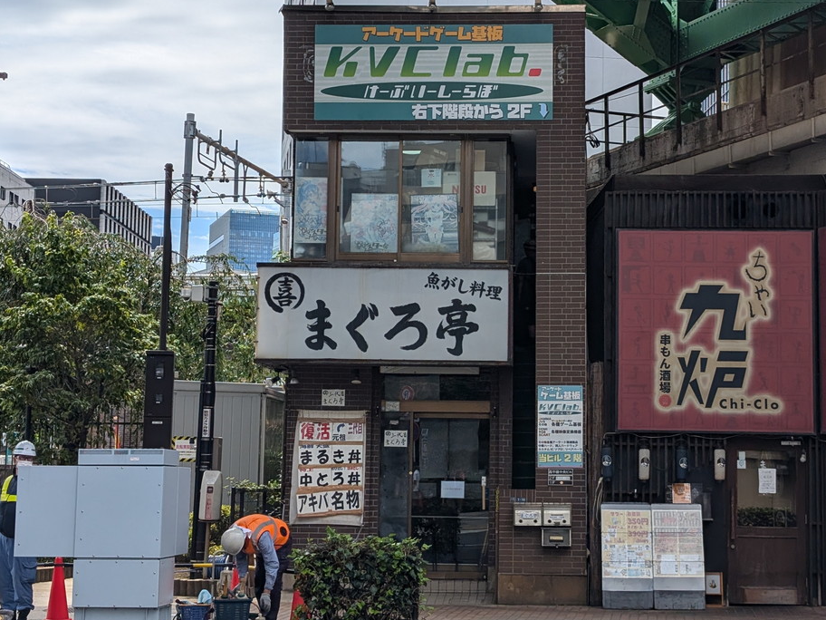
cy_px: 286
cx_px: 434
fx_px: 1312
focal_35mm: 55
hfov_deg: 34.9
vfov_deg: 26.6
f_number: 1.68
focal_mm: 6.9
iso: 21
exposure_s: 1/1497
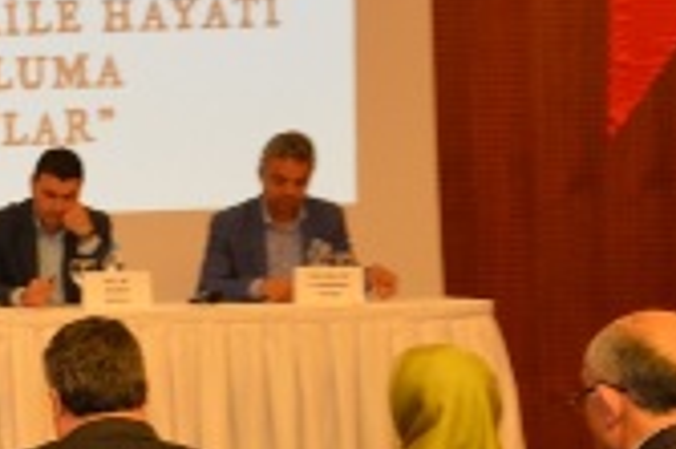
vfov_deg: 9.9
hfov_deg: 13.4
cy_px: 340
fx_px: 2589
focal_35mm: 138
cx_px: -526
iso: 800
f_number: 4
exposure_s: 1/60
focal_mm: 24
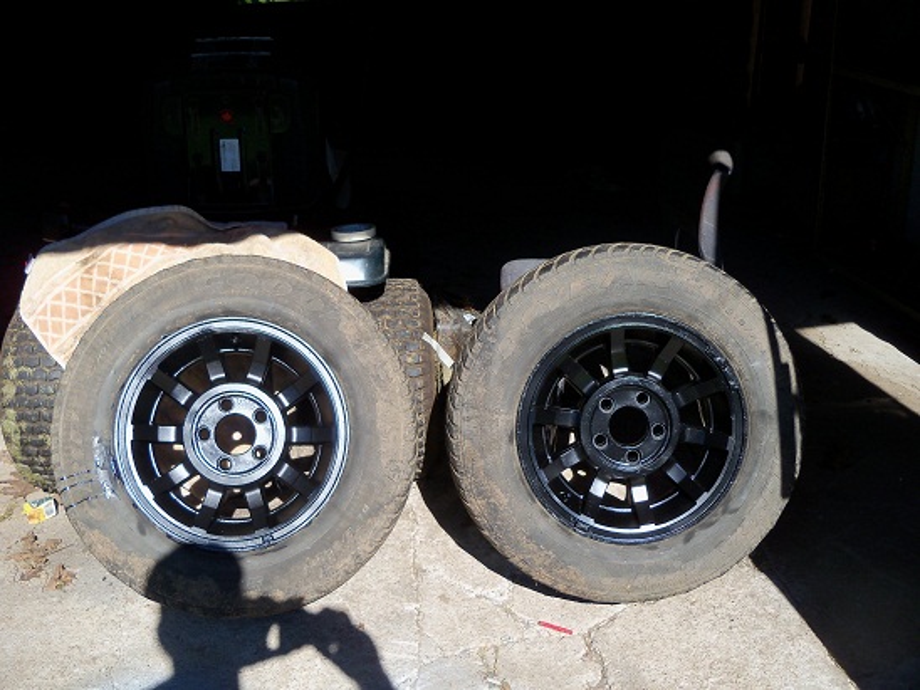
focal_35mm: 35
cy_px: 345
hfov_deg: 52.6
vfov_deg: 40.7
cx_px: 460
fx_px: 930
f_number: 3.5
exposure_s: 1/500
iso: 80
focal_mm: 6.2
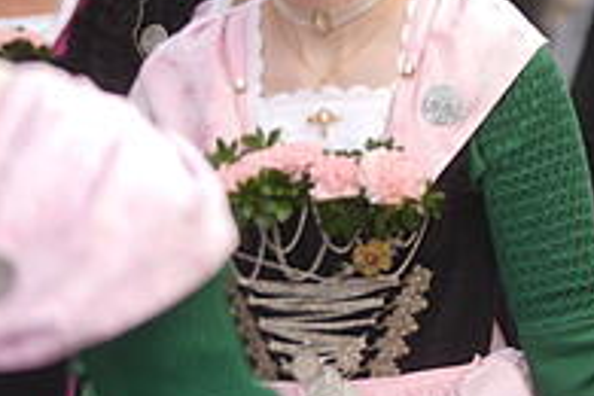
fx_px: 7622
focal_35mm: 462
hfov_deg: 4.4
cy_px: -175
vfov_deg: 3.0
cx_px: 876
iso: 50
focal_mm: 111
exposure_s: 1/125
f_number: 3.2
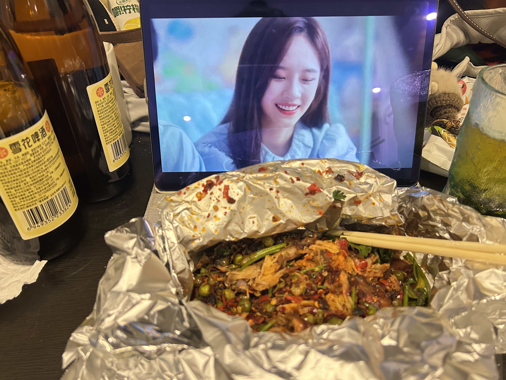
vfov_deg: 53.1
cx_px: 253
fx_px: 380
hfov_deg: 67.3
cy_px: 190
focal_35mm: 26
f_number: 1.5
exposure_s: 1/33
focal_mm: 5.7
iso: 400
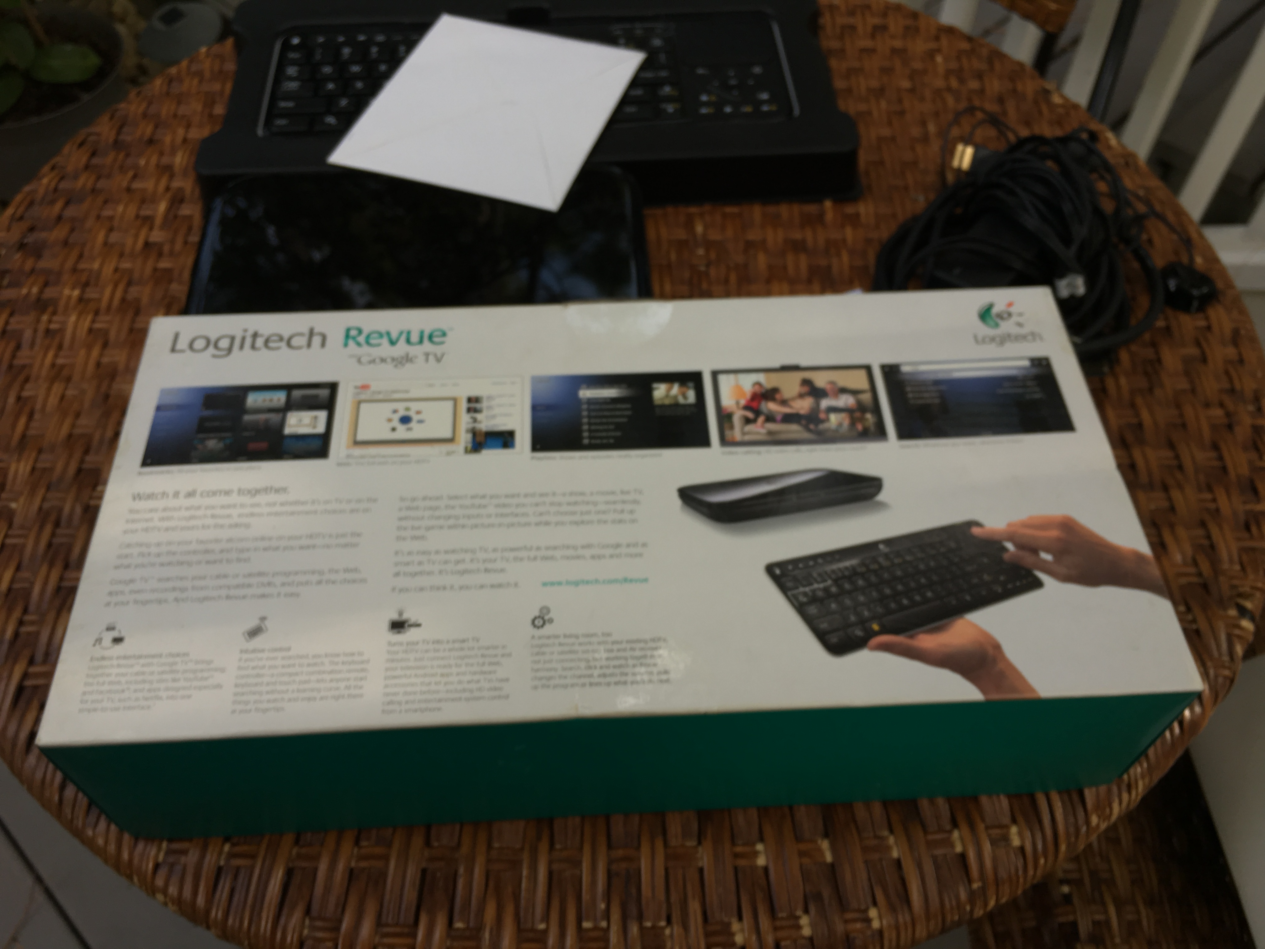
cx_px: 632
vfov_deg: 48.2
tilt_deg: -53.3
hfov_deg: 61.7
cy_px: 474
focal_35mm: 29
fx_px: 1060
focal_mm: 4.15
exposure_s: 1/120
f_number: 2.2
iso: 25
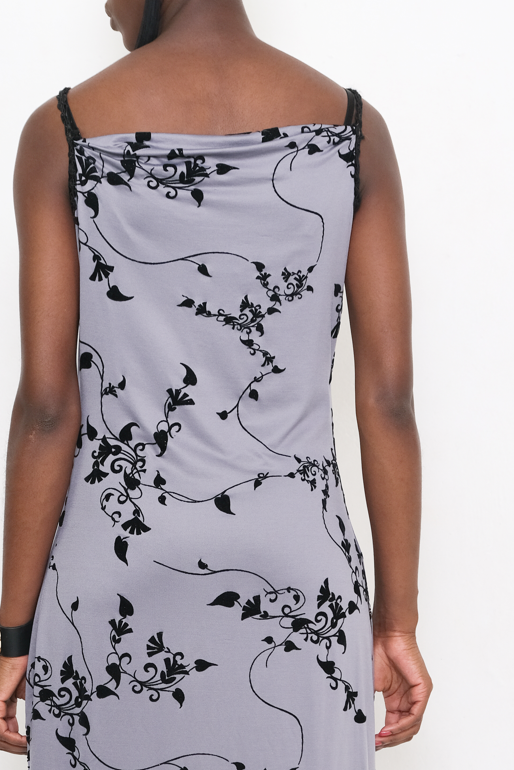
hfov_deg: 14.1
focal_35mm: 97
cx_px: 127
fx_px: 2077
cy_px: 611
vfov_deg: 20.8
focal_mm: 30.2
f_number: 5
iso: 250
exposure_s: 1/180
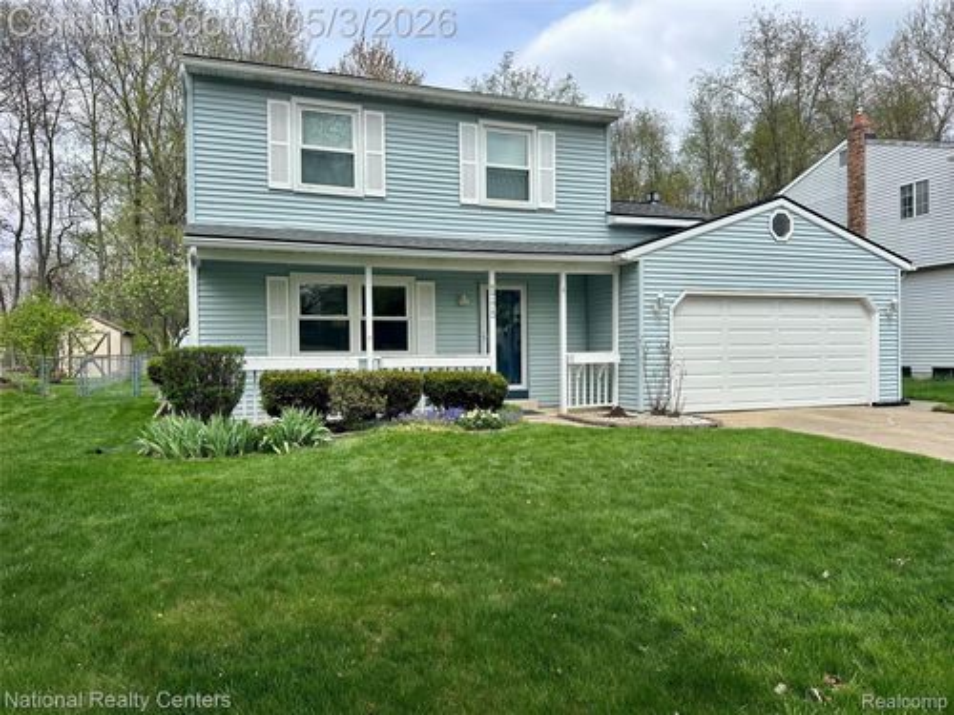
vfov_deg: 56.8
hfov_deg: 71.6
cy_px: 358
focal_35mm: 24
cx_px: 477
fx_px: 661
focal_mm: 6.86
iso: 80
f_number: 1.78
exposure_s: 1/1212
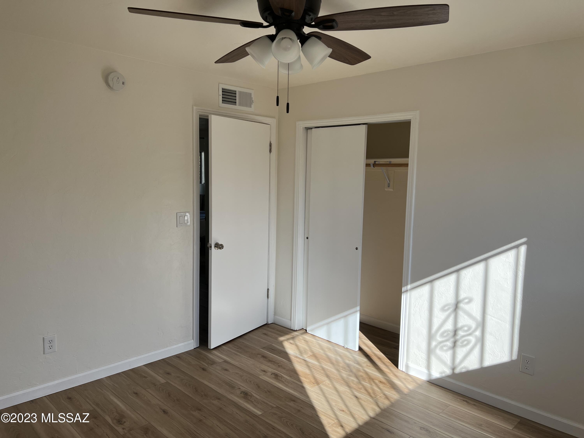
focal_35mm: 26
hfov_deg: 67.3
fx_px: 439
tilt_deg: -6.1
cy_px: 219
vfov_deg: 53.1
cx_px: 292
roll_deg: -1.0
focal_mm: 5.7
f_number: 1.5
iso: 50
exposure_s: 1/803
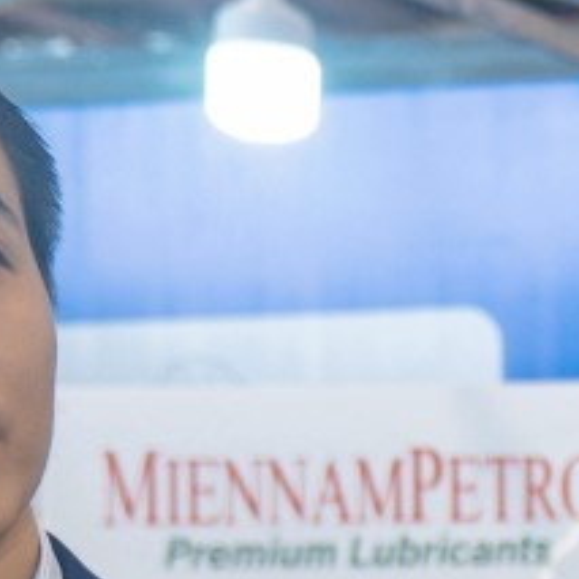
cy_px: 1052
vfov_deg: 9.2
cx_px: 1375
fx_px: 3425
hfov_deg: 8.8
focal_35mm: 181
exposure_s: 1/100
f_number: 2.8
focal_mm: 28
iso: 400
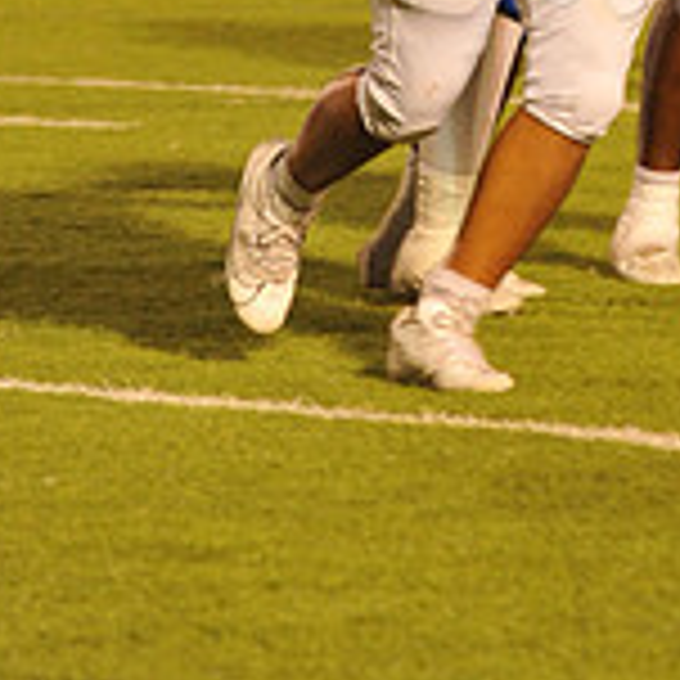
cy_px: -531
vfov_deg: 3.4
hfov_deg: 3.5
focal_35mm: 507
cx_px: 694
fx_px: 11268
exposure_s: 1/160
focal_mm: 155
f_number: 5
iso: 3200
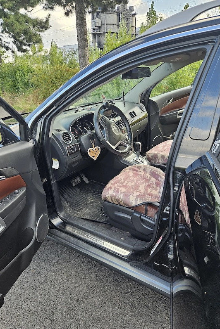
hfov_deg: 53.1
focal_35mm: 24
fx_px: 220
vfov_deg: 73.7
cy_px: 164
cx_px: 102
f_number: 1.8
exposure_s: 1/101
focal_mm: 5.4
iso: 25
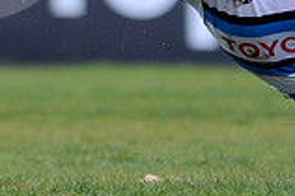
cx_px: 282
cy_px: -109
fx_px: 12639
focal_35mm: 1544
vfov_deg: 0.9
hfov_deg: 1.3
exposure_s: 1/1250
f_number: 4
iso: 800
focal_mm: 420
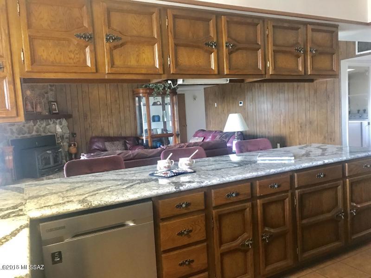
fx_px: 300
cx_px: 186
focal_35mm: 28
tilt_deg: -5.1
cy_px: 139
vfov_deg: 49.7
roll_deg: +3.6
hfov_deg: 63.4
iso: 100
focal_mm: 3.99
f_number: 1.8
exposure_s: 1/15
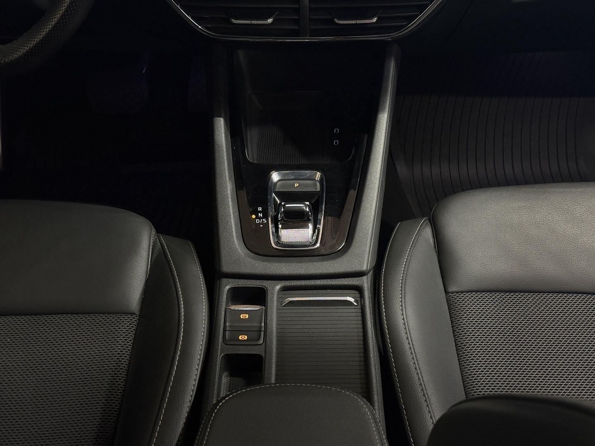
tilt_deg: -38.6
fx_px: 825
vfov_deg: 30.3
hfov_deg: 39.7
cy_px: 223
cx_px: 298
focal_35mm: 48
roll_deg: +0.7
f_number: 1.78
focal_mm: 6.76
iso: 250
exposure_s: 1/48
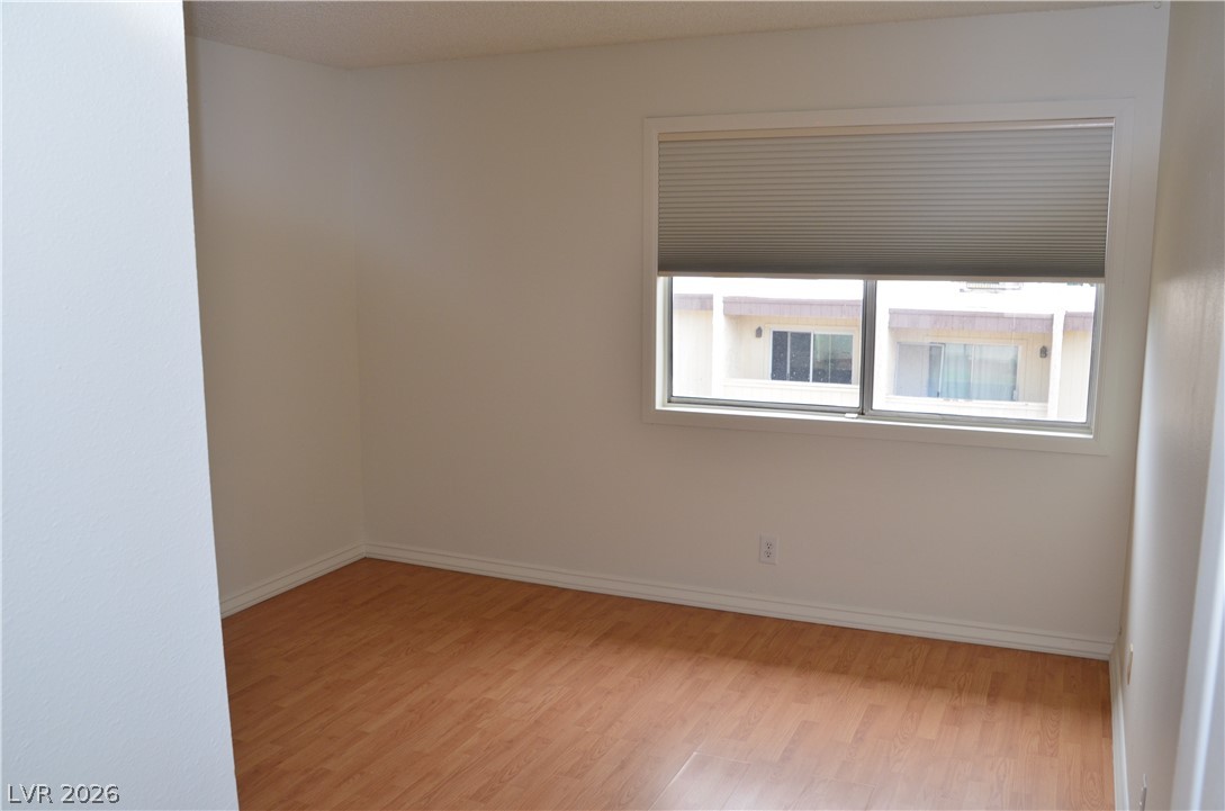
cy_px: 406
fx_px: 1019
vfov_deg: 43.4
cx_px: 612
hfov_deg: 62.0
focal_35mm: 30
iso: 400
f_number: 10
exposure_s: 1/50
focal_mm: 20
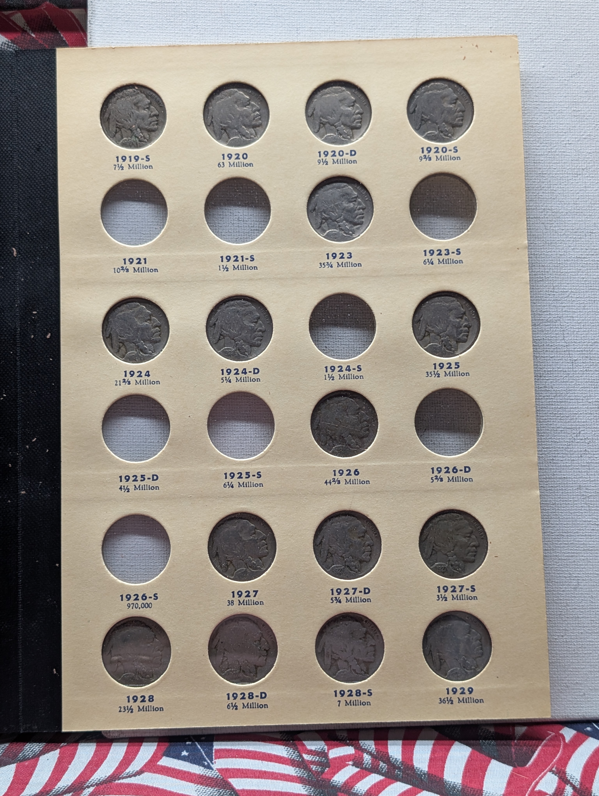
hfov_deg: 29.7
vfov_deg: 38.9
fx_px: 1128
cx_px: 300
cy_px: 398
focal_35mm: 49
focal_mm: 6.9
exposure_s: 1/35.7
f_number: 1.68
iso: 25
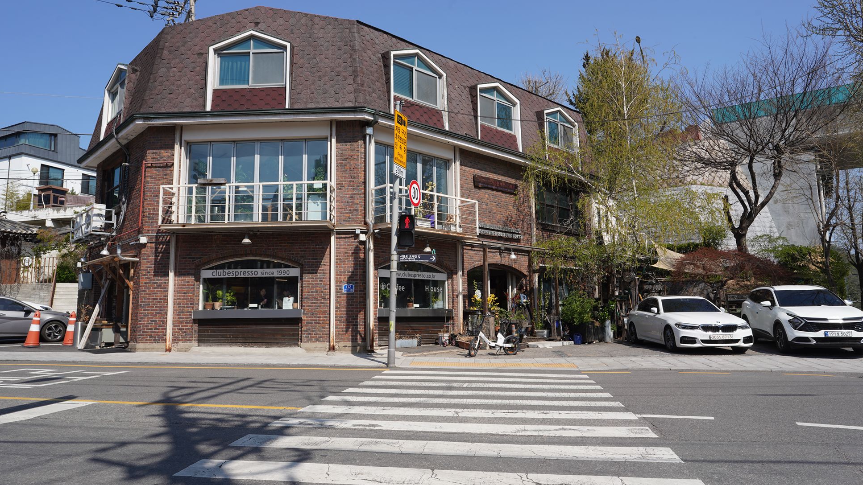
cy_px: 233
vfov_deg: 44.4
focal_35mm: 26
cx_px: 418
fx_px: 595
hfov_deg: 71.9
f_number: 14
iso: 100
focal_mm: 24
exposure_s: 1/100
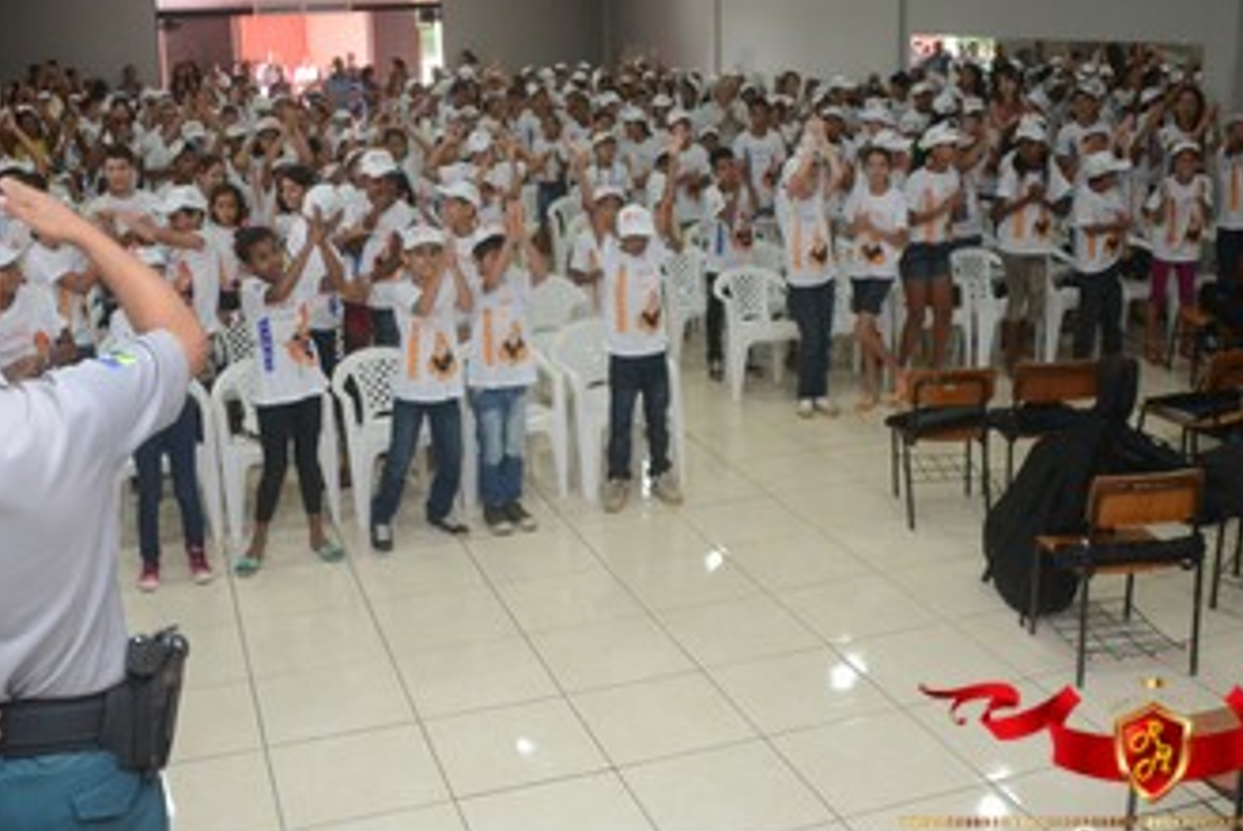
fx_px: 1417
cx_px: 586
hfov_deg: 47.3
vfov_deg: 32.6
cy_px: 355
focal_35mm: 41
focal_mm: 20
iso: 1600
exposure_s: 1/125
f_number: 3.5
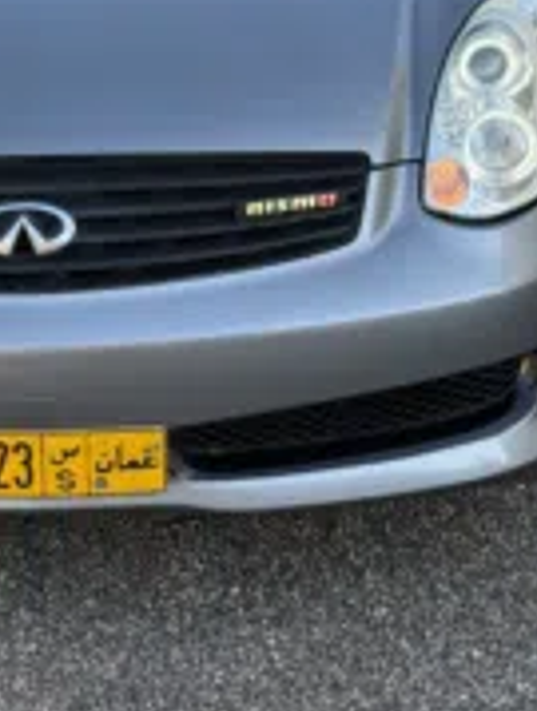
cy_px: 68
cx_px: 64
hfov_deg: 13.8
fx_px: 2205
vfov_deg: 18.0
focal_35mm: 107
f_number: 1.78
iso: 64
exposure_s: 1/865
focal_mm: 6.76
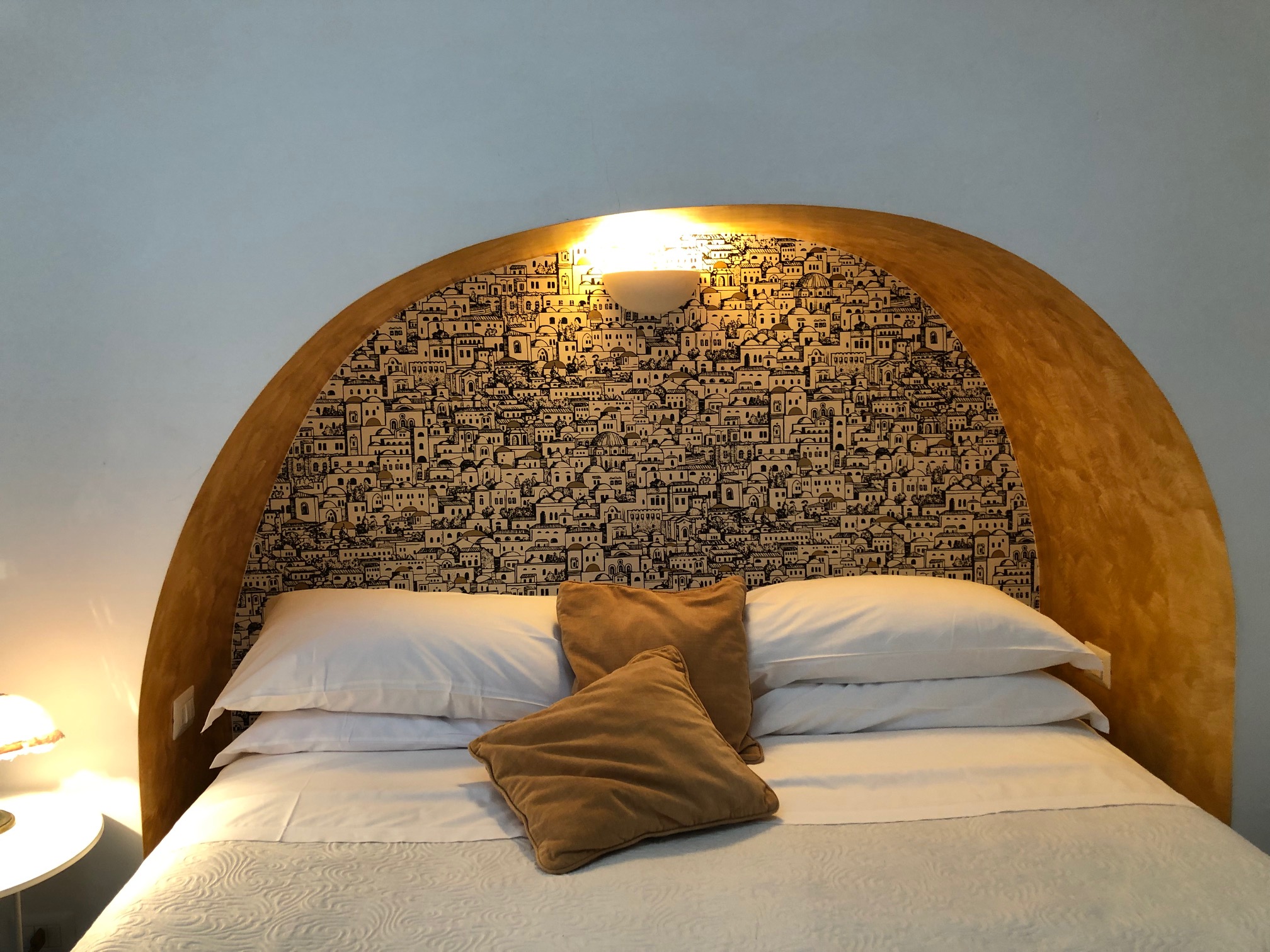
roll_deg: +1.2
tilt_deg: -4.5
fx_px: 1027
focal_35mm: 28
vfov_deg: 49.7
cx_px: 635
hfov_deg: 63.4
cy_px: 476
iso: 40
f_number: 1.8
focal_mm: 3.99
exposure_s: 1/17
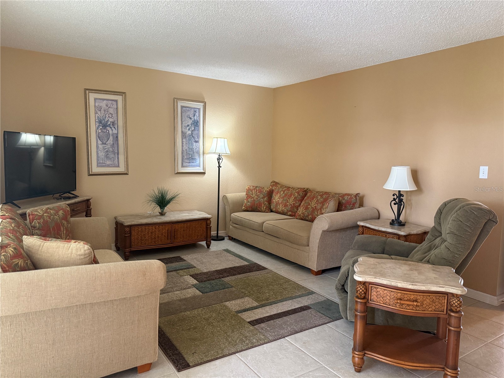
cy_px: 189
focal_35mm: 24
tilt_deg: -5.2
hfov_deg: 71.6
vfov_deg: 56.8
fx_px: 349
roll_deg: -1.5
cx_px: 252
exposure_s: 1/60
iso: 400
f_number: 1.78
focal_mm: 6.76
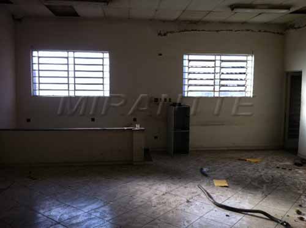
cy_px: 114
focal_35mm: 35
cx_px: 153
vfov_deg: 40.6
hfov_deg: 52.7
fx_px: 309
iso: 80
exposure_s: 1/100
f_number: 2.8
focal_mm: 3.85
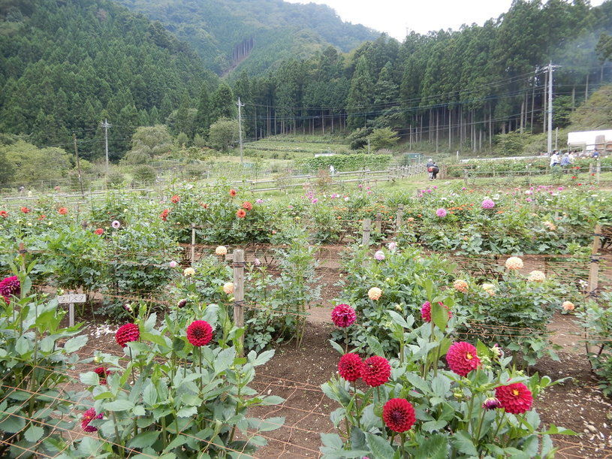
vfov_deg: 56.8
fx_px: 424
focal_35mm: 24
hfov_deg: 71.6
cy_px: 230
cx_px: 306
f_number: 3.4
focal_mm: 4.3
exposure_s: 1/160
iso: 80
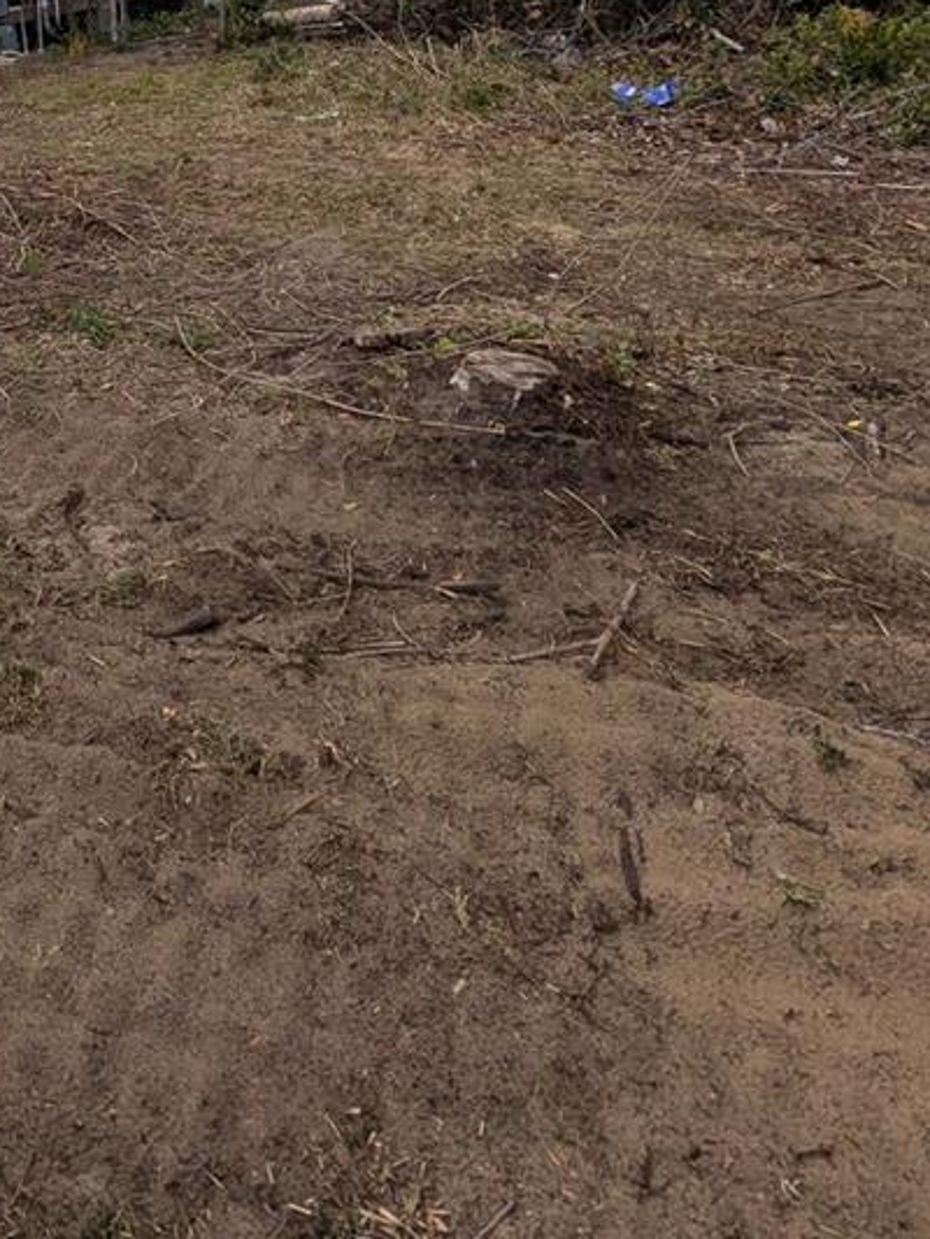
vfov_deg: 42.1
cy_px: -81
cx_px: -65
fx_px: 1289
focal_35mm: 36
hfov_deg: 34.8
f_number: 2.2
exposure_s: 1/215
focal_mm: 2.35
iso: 37
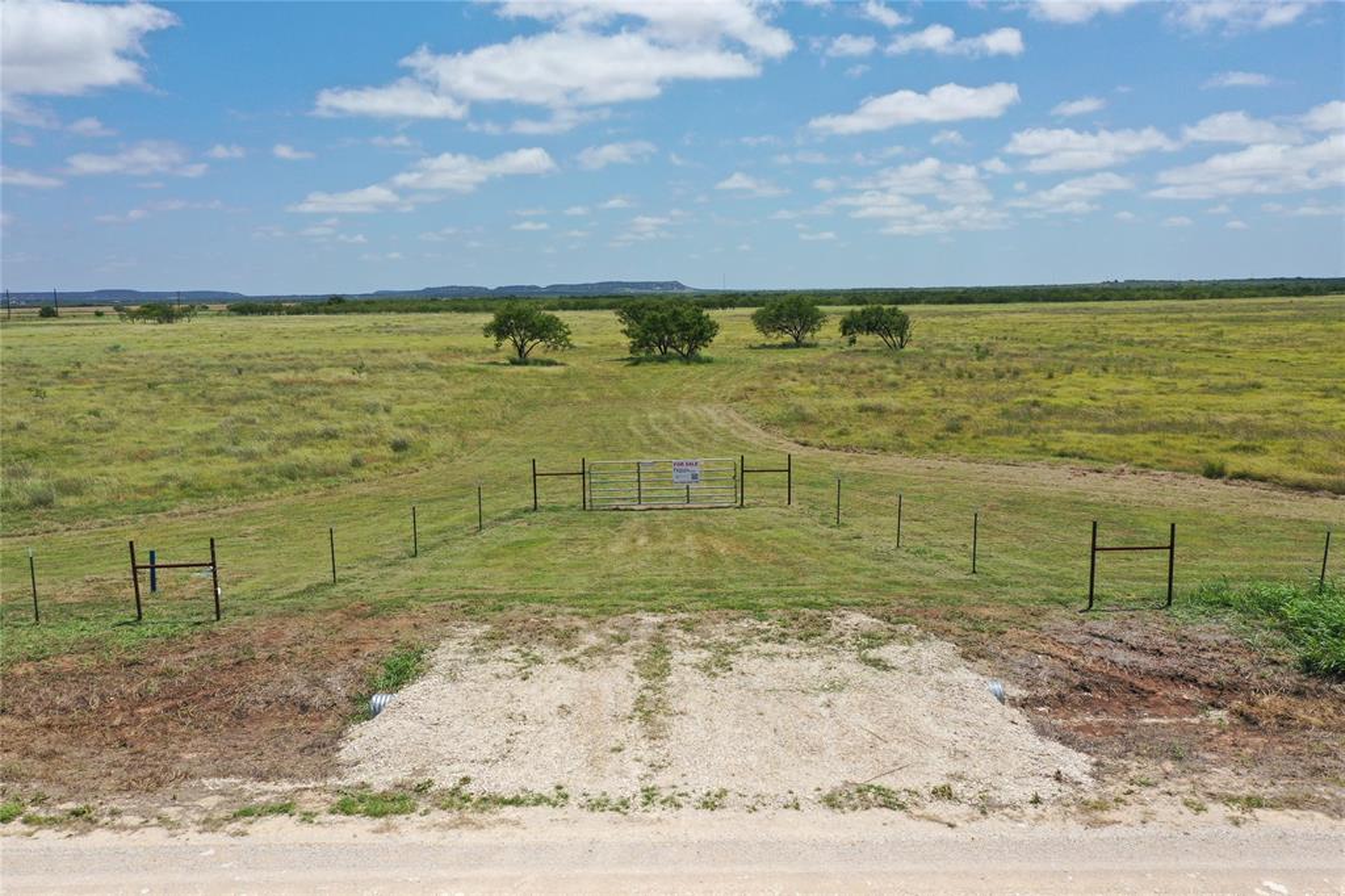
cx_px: 672
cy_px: 448
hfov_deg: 65.5
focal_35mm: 28
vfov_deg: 46.4
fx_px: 1046
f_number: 6.3
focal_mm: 10.26
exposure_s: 1/500
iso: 100
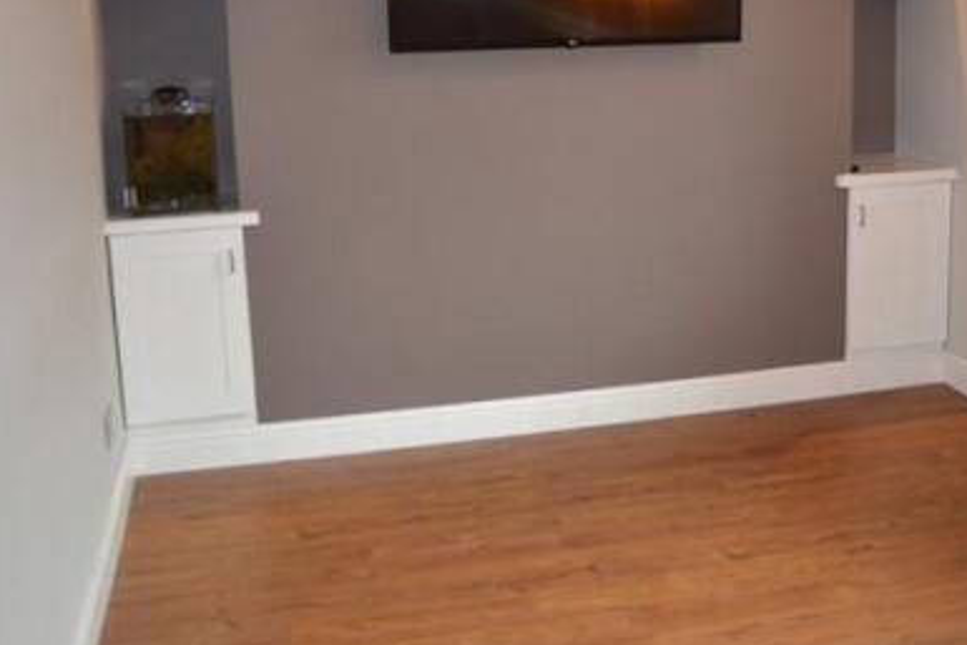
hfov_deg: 42.1
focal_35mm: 46
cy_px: 162
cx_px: 653
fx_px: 1236
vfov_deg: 28.8
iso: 450
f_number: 3.5
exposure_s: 1/60
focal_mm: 18
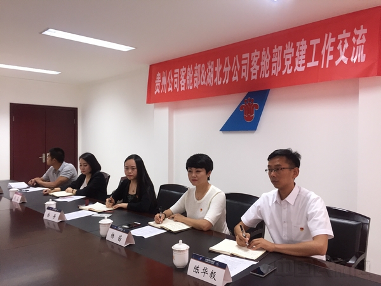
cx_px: 190
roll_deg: -1.4
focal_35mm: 29
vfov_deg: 48.2
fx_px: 319
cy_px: 143
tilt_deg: -0.5
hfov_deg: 61.7
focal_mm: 4.15
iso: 100
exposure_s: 1/33
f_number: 2.2
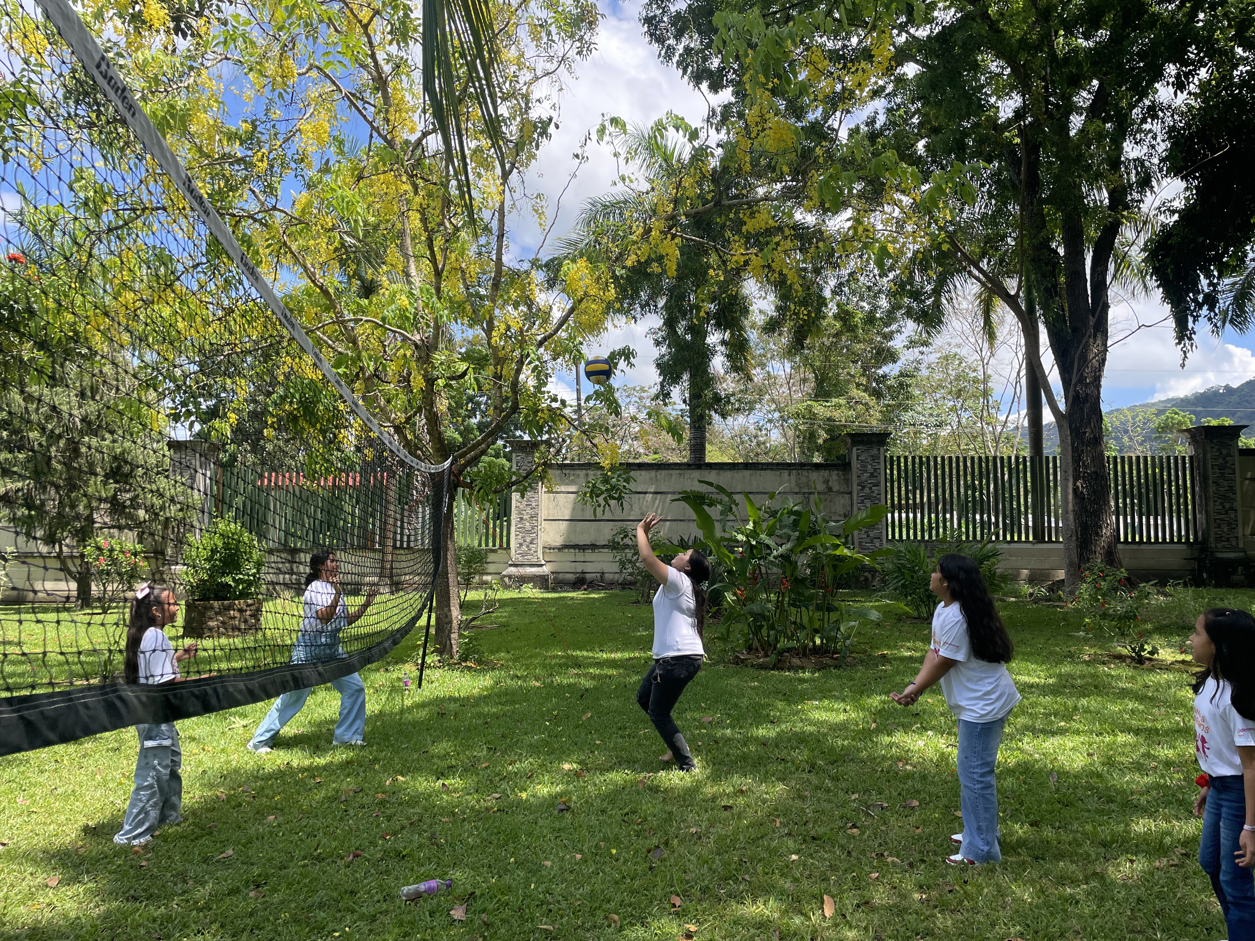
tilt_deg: +3.7
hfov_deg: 67.3
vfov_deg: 53.1
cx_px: 628
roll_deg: -0.6
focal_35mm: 26
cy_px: 470
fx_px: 943
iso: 50
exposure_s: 1/1887
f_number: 1.6
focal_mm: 4.2
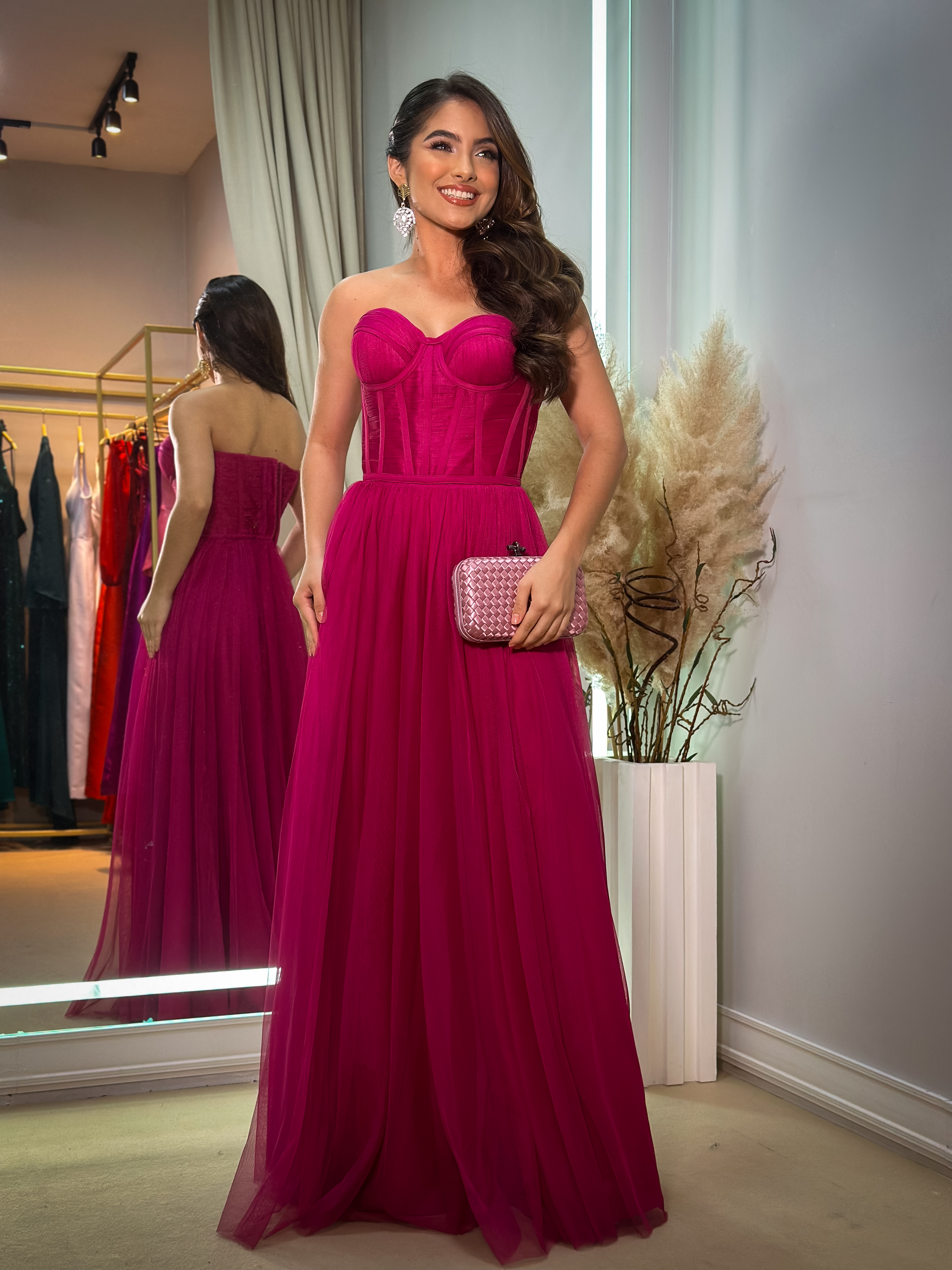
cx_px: 476
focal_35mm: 48
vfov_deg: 39.7
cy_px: 635
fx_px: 1760
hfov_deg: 30.3
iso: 80
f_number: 1.8
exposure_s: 1/60
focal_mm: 6.86
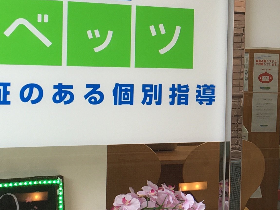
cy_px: 84
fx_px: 825
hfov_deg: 18.4
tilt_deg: -2.1
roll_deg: -1.1
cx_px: 324
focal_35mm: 102
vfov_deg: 14.5
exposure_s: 1/60
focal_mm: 4.2
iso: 25
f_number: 2.2
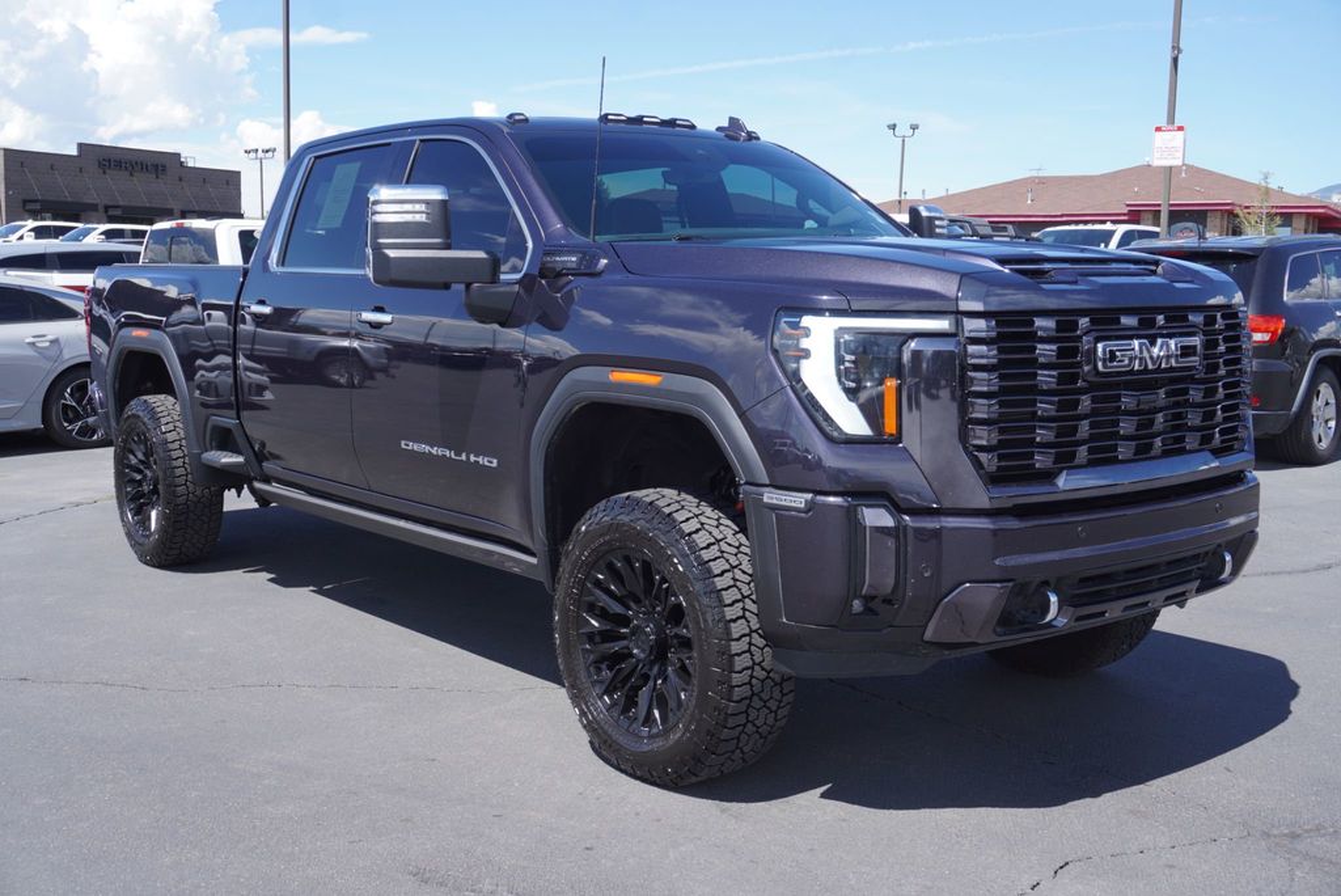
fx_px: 1454
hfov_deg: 49.5
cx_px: 670
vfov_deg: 34.3
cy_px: 448
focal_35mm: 39
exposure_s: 1/160
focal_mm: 26
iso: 100
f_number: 7.1
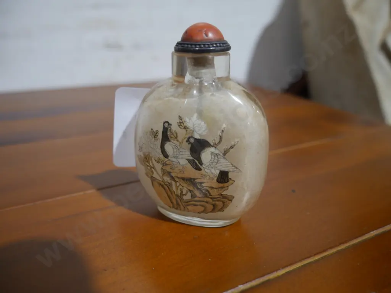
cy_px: 146
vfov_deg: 49.8
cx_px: 196
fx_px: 316
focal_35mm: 28
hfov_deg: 63.4
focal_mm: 14
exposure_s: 1/60
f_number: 3.5
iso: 320
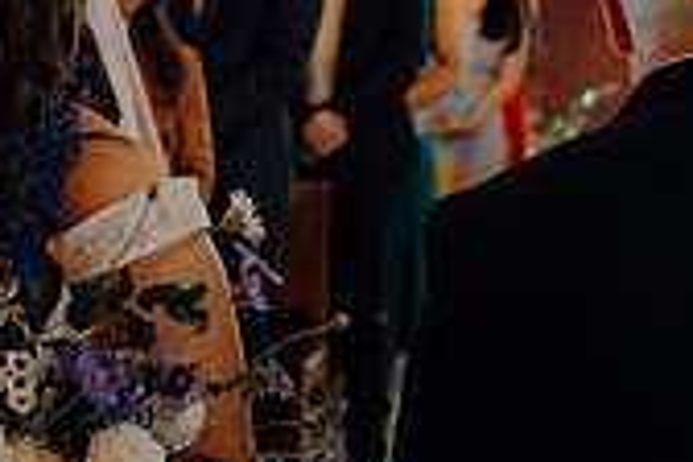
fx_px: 2791
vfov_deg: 9.5
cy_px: 200
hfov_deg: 13.8
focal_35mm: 145
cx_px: -99
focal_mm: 42
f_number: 3.5
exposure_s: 1/200
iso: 5000
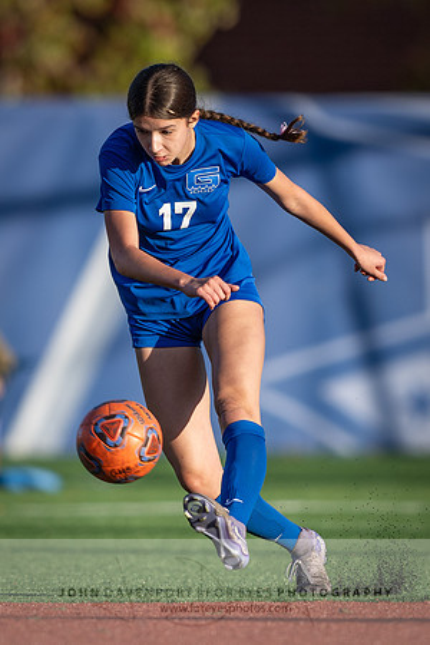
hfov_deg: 1.3
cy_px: 321
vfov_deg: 1.9
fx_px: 19100
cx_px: 94
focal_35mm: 1066
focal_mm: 400
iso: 160
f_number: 2.8
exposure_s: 1/2000
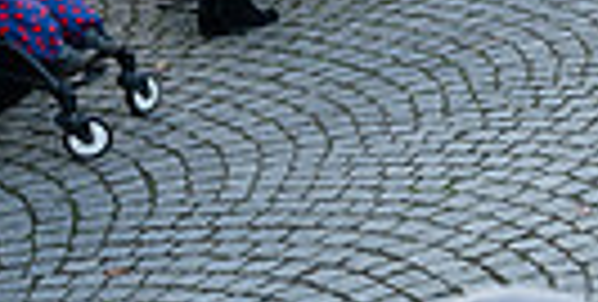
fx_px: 2569
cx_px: 1151
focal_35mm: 166
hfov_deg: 12.0
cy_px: -158
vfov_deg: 6.6
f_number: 4
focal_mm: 35
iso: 1600
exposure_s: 1/250
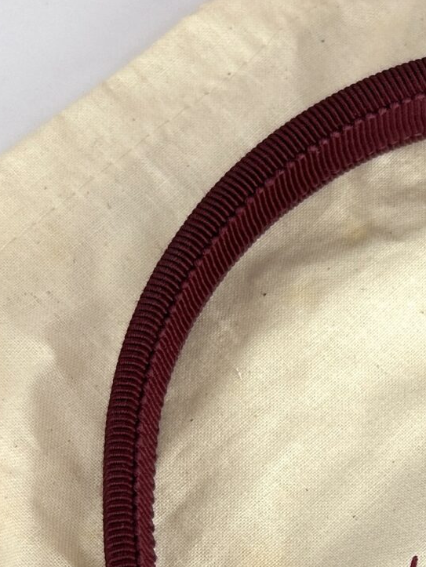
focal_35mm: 92
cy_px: 485
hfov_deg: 15.1
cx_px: 592
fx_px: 1508
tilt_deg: -66.5
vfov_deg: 20.9
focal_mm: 5.7
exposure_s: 1/159
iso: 40
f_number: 1.5
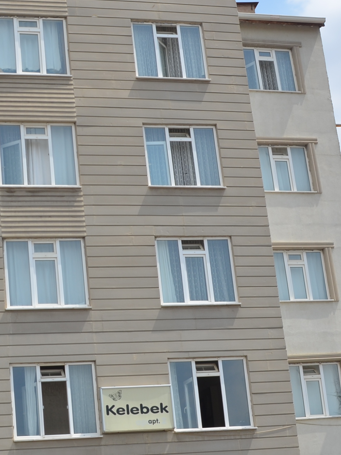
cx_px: 26
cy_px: 230
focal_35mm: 80
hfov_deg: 18.1
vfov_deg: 24.4
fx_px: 1051
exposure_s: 1/250
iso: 100
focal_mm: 20
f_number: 8
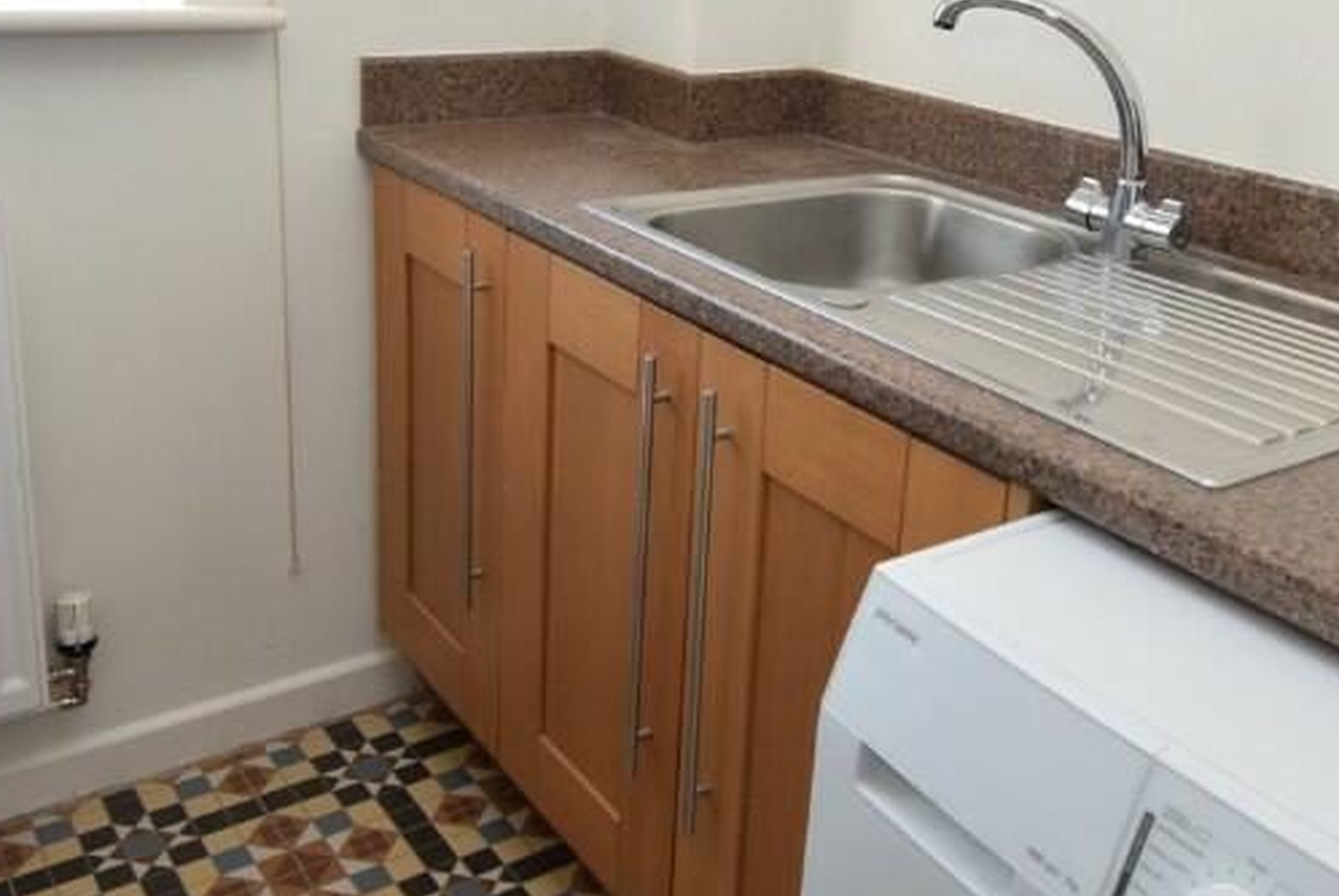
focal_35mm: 37
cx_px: 696
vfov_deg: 35.5
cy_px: 269
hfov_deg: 51.8
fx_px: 1377
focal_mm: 12
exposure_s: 1/125
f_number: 5.6
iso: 720
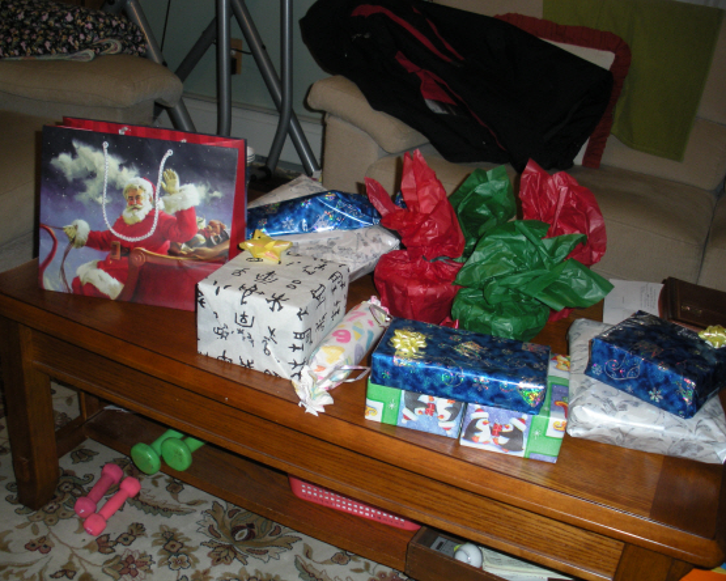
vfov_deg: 39.2
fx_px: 816
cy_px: 290
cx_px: 377
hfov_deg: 47.9
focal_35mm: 38
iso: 107
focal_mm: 6.3
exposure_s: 1/60
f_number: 3.5
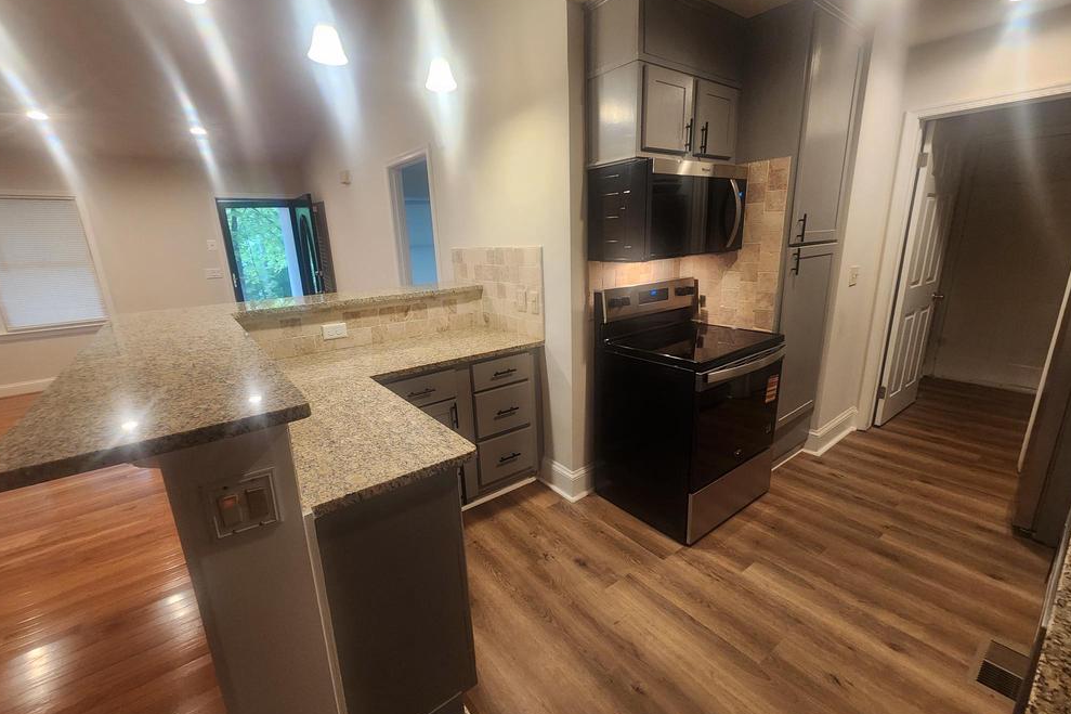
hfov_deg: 104.3
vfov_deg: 81.2
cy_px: 365
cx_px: 545
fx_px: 416
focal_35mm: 14
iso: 400
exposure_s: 1/60
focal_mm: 2.2
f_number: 2.2
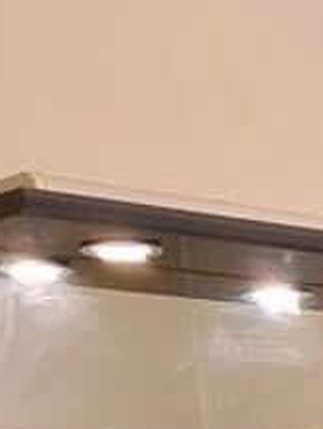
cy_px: 1201
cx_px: 658
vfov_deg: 10.0
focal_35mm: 159
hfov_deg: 8.8
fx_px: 1974
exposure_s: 1/50
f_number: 1.8
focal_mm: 5.4
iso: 200
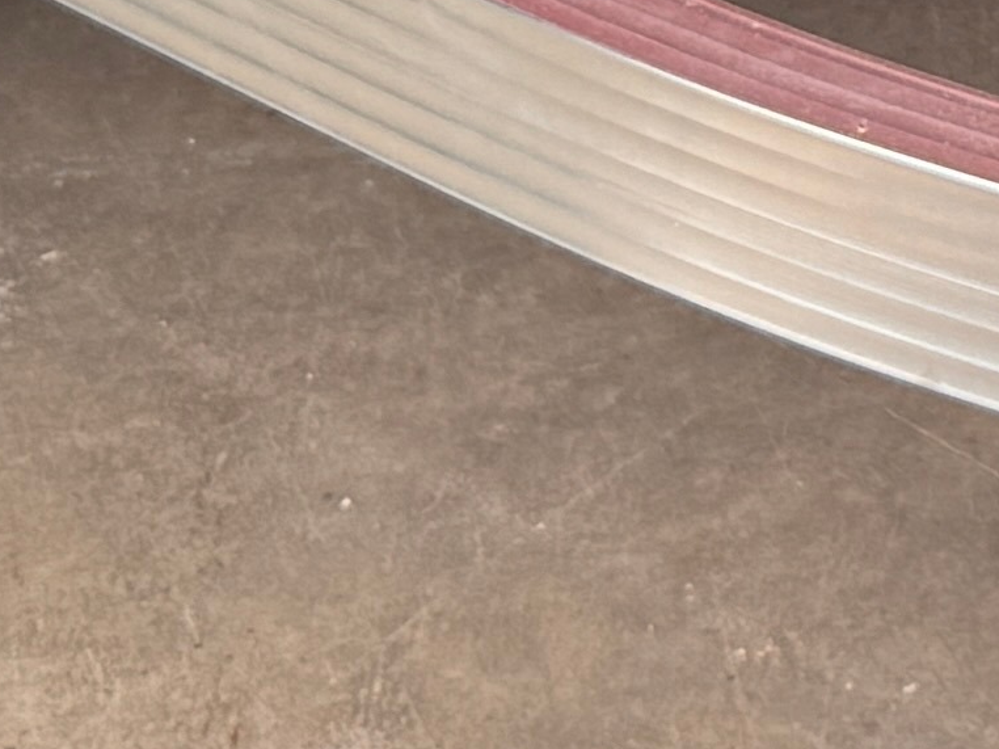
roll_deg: -0.9
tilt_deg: -5.1
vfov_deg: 7.2
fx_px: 5193
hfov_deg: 10.6
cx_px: 1504
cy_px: -1612
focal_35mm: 180
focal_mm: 6.76
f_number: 1.78
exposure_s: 1/671
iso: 80
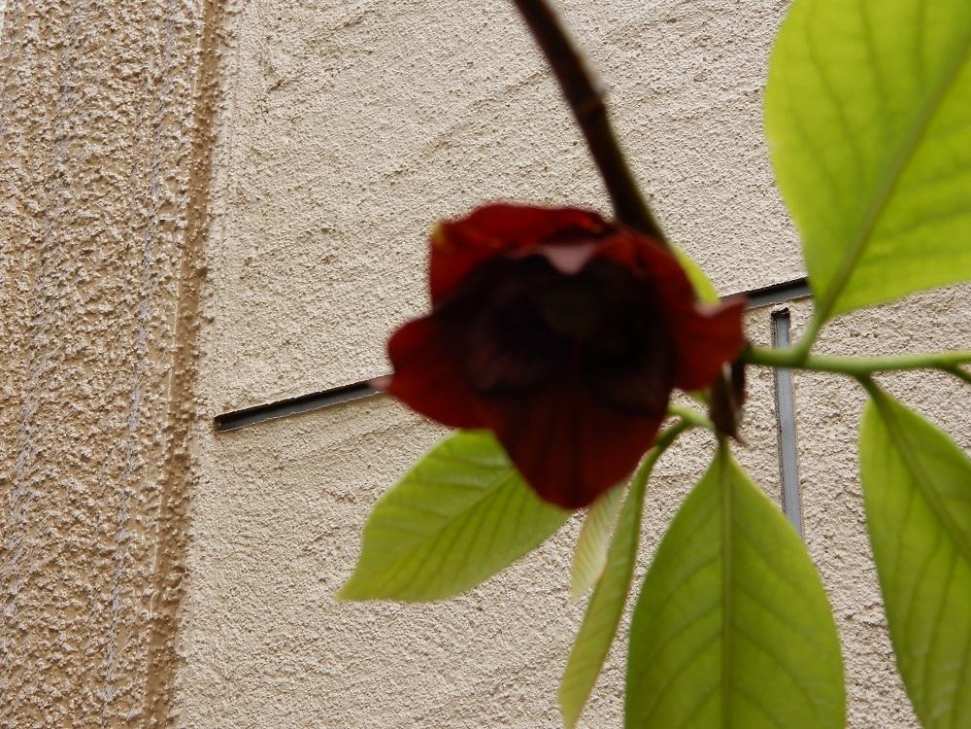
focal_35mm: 57
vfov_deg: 25.7
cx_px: 486
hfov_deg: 33.8
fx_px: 1599
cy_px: 364
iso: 80
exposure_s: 1/100
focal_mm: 10.2
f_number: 4.5
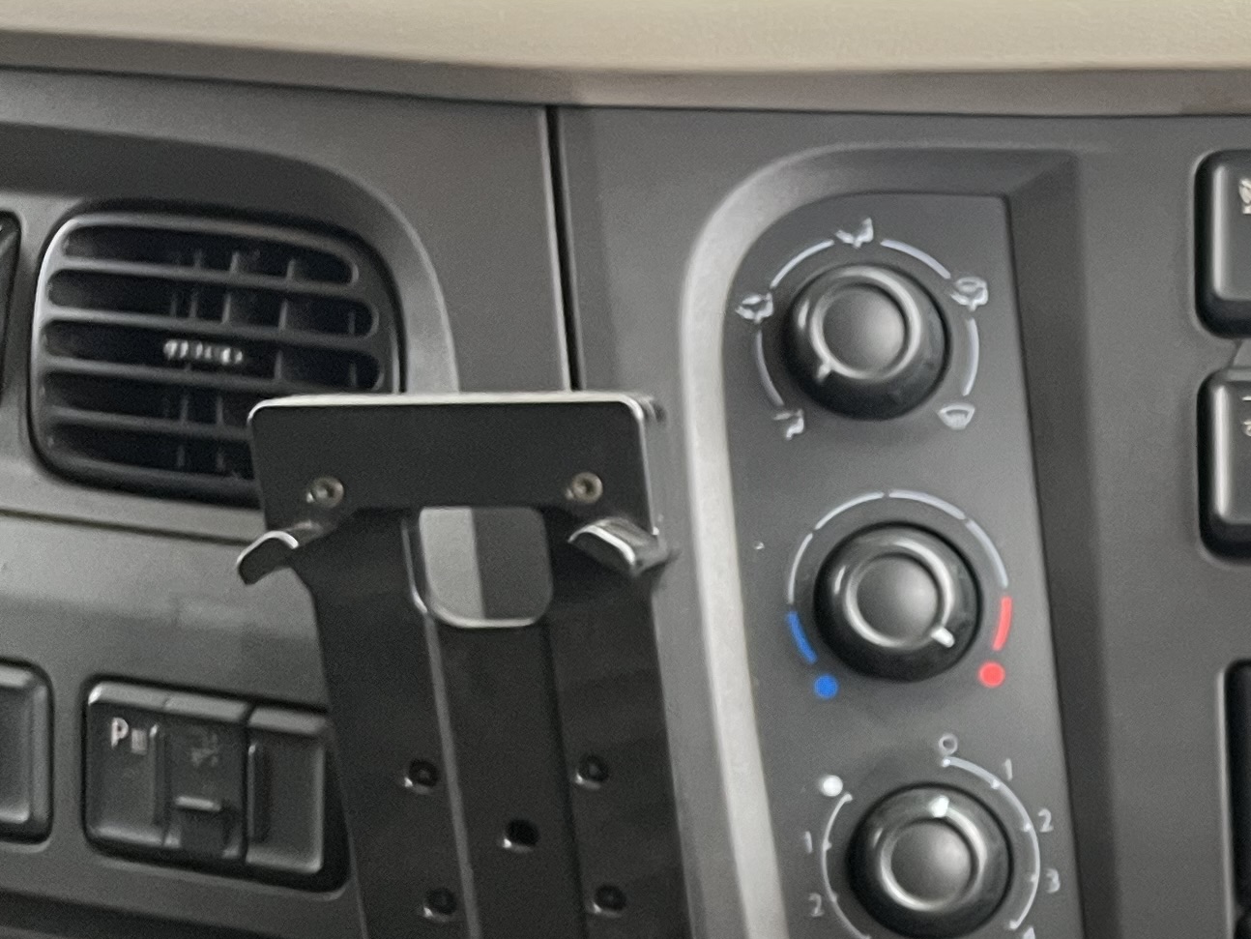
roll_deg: +0.8
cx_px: 1717
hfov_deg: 21.3
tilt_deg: -34.2
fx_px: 2928
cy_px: 1083
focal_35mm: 81
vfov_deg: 17.5
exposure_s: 1/100
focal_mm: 5.1
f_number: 1.6
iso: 125
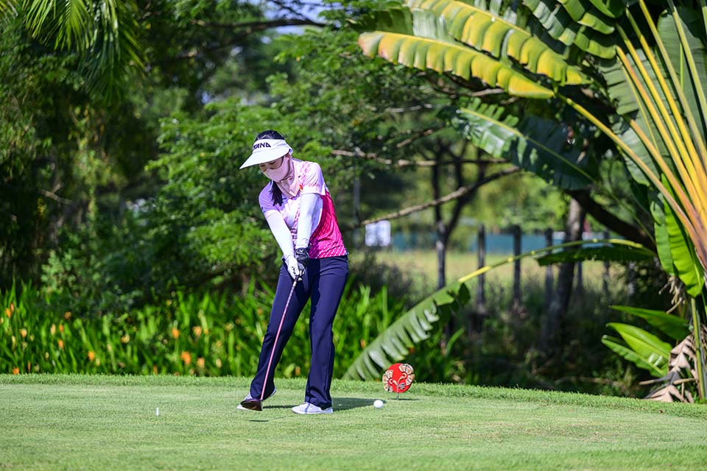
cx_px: 354
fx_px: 2553
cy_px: 236
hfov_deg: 15.8
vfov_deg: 10.5
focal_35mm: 130
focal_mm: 130
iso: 280
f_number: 2.8
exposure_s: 1/5000
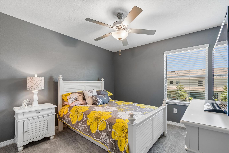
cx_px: 114
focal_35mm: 15
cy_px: 76
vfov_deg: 77.3
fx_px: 95
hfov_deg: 100.4
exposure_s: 1/10
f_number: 7.1
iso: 100
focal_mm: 10
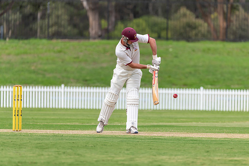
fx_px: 3492
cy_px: 89
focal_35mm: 505
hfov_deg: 4.1
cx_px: 135
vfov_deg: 2.7
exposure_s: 1/1600
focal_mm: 460
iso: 500
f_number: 6.3
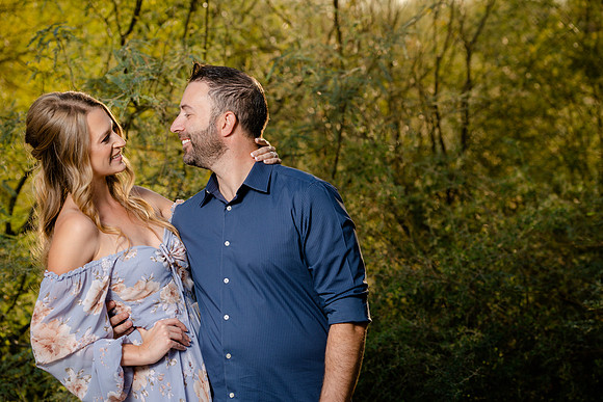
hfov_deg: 15.4
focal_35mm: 133
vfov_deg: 10.3
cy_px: 201
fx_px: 2228
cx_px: 302
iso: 100
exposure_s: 1/250
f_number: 5
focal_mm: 133
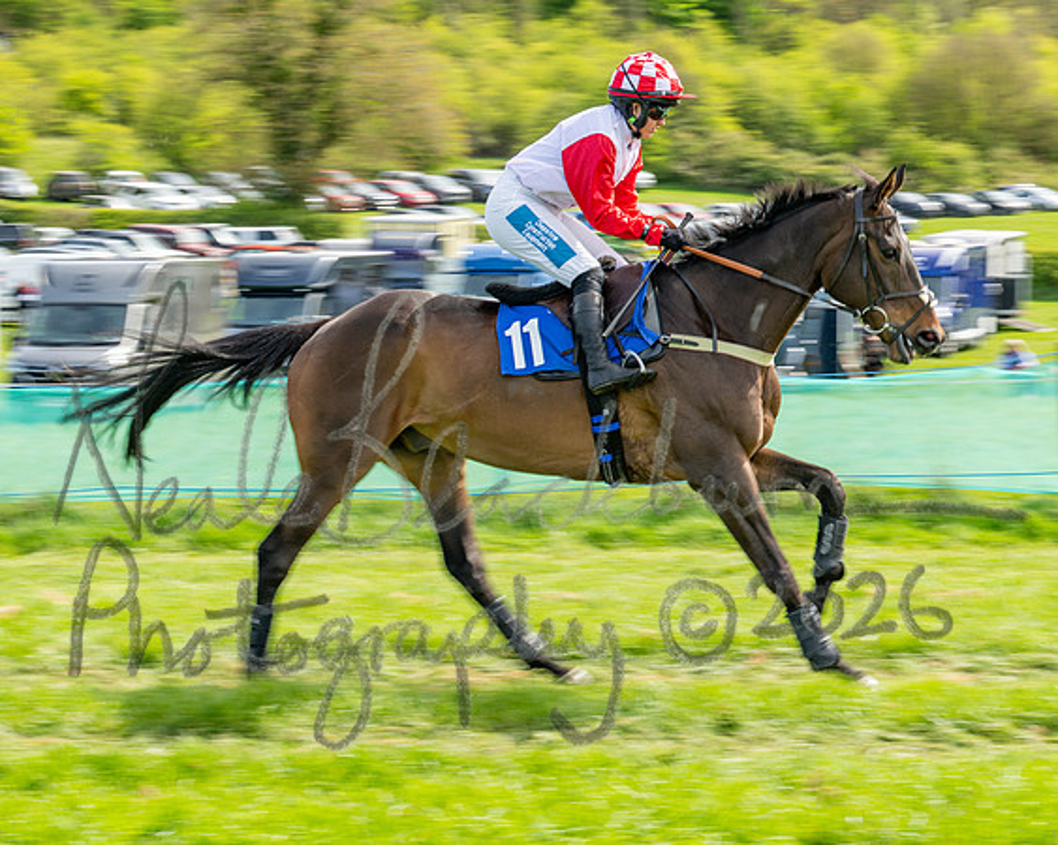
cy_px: 405
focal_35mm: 110
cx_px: 427
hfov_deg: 17.5
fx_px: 3436
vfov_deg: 14.0
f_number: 9
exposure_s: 1/160
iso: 100
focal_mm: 70
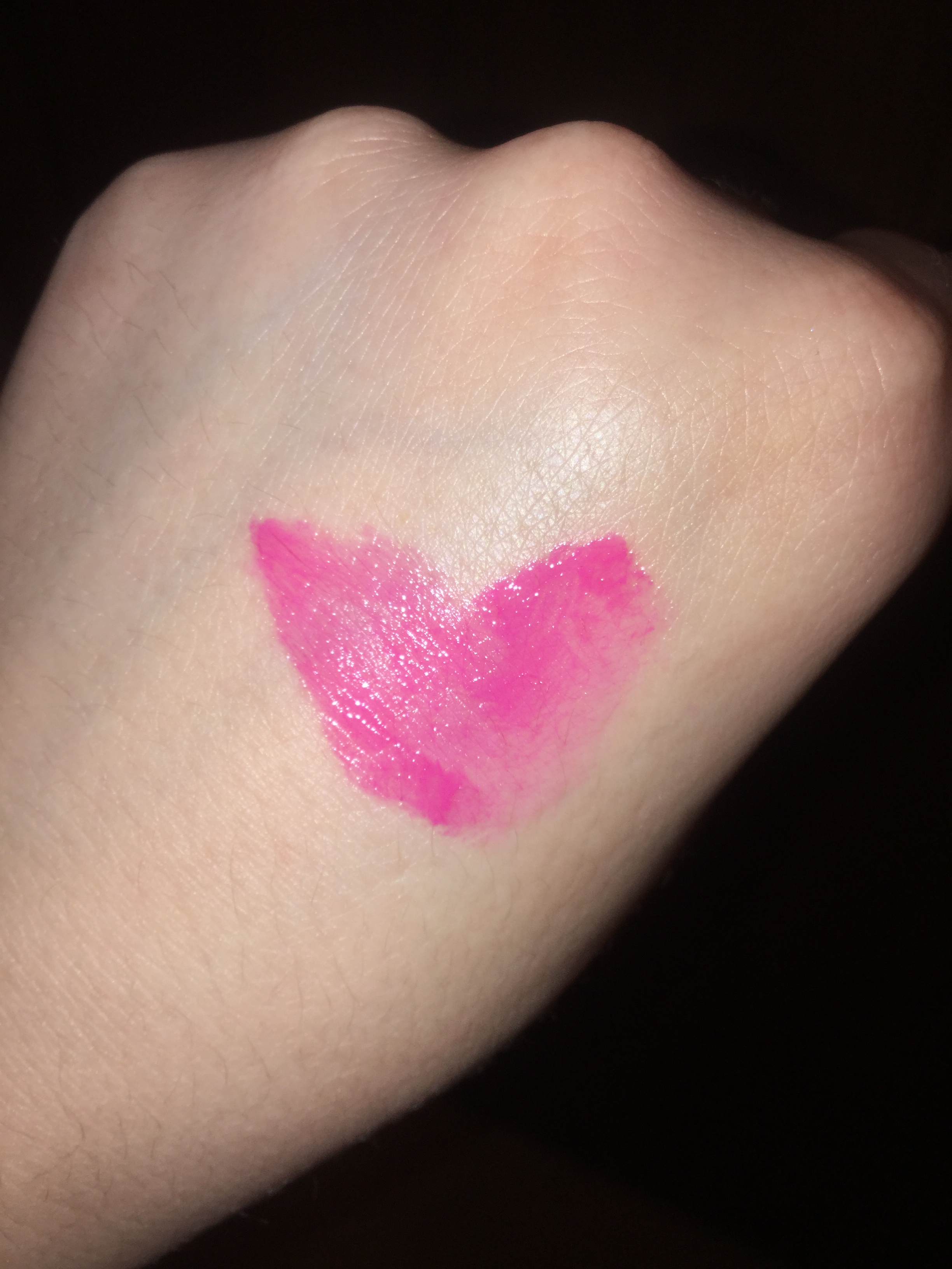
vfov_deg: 58.4
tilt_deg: -44.8
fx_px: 1137
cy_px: 634
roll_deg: +1.4
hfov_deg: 45.4
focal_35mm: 31
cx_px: 476
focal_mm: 3.3
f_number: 2.4
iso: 25
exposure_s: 1/285
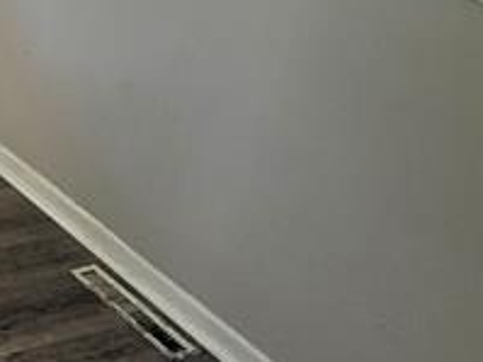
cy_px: 58
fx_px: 1004
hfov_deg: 20.1
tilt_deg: -25.1
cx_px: -371
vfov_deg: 20.1
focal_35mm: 72
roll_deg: -2.3
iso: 100
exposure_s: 1/99
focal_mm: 2.22
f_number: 2.2
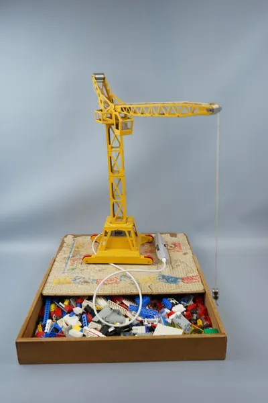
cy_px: 202
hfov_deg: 45.0
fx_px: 324
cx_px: 134
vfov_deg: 63.7
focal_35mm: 29
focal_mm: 29
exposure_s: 1/60
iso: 100
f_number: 4.5
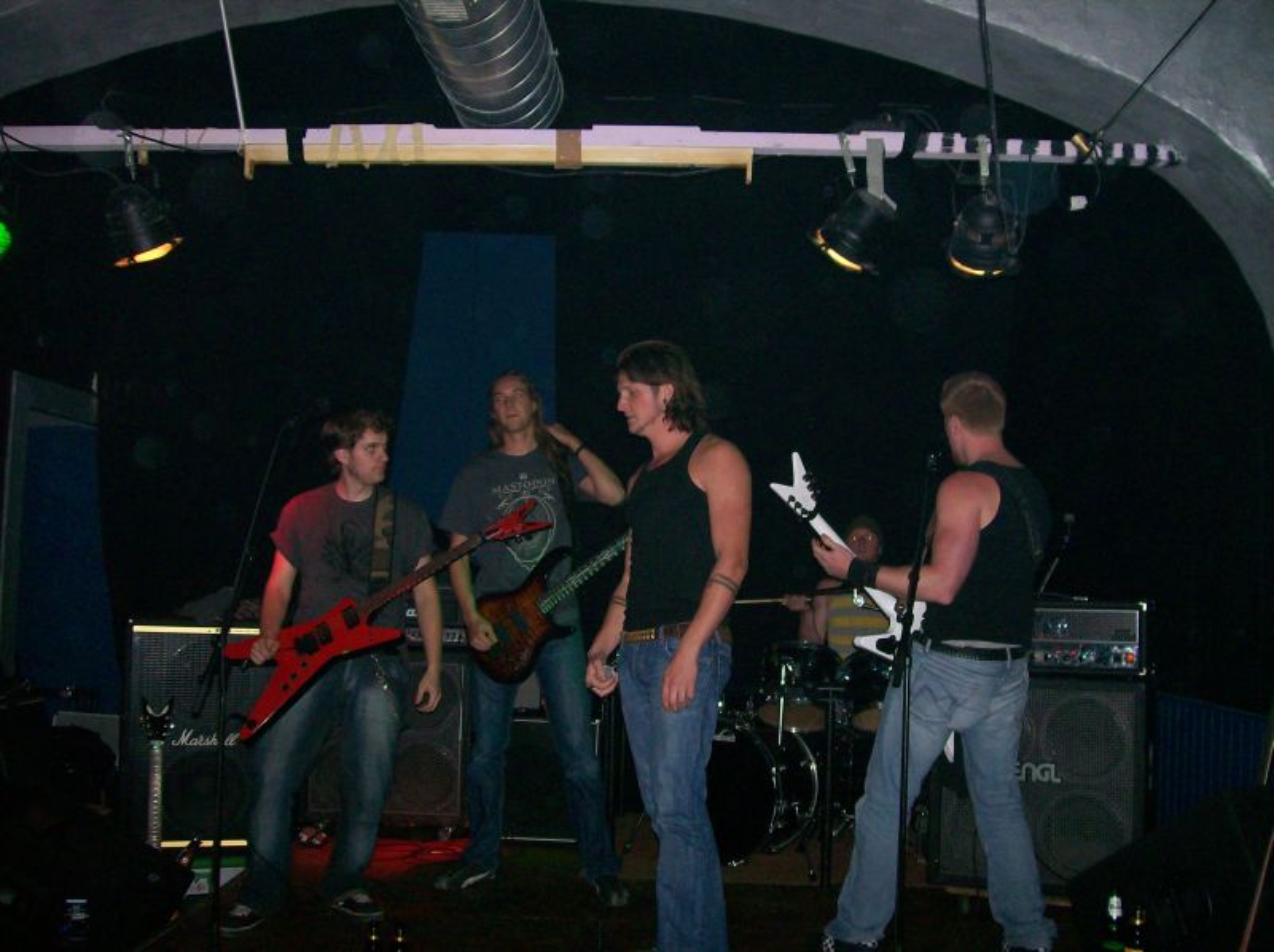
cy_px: 476
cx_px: 637
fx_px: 1323
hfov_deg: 51.4
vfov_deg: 39.6
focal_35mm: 36
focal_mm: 6
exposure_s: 1/64
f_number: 2.7
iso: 140
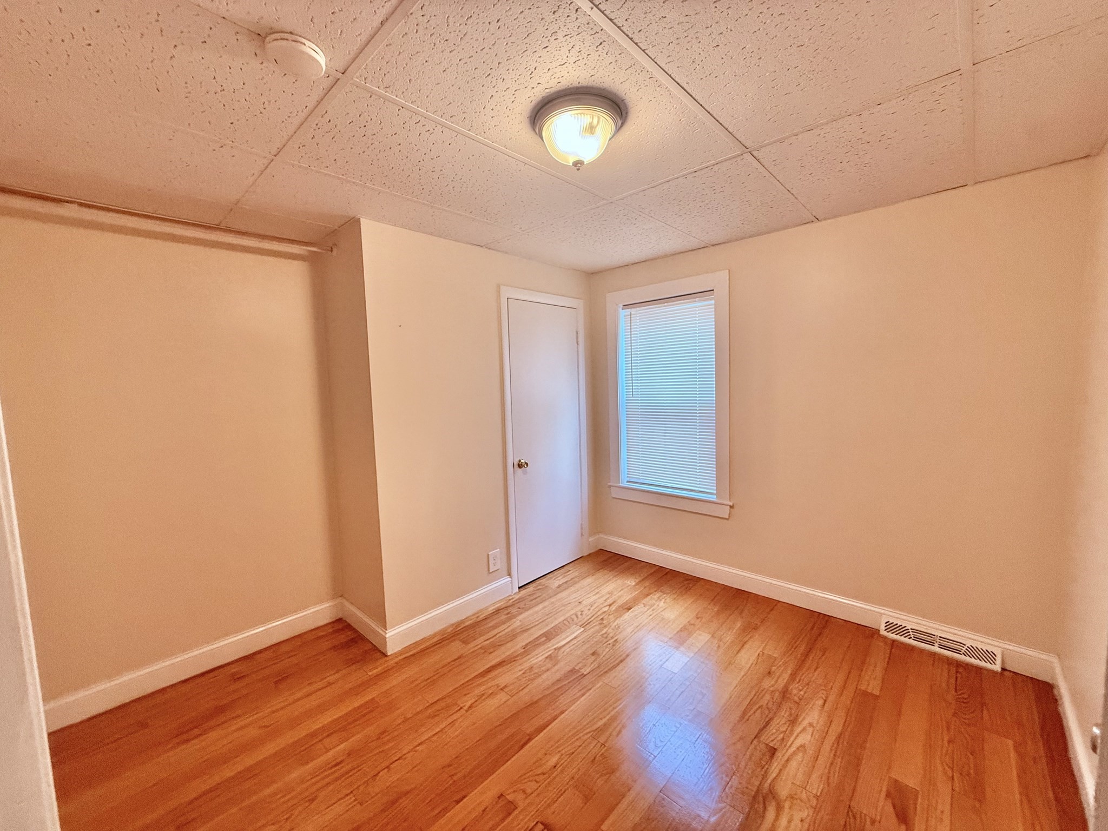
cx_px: 554
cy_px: 416
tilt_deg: -4.6
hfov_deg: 102.1
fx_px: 448
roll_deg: +1.5
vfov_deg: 85.7
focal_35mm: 14
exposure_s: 1/120
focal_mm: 2.22
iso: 320
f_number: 2.2
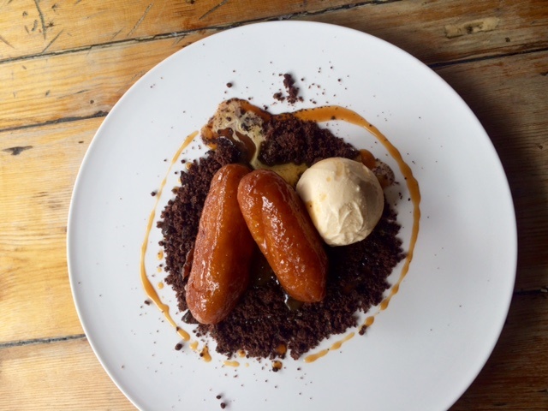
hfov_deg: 61.7
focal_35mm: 29
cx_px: 274
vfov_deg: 48.2
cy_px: 206
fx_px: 459
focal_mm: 4.15
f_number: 2.2
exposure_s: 1/216
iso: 32
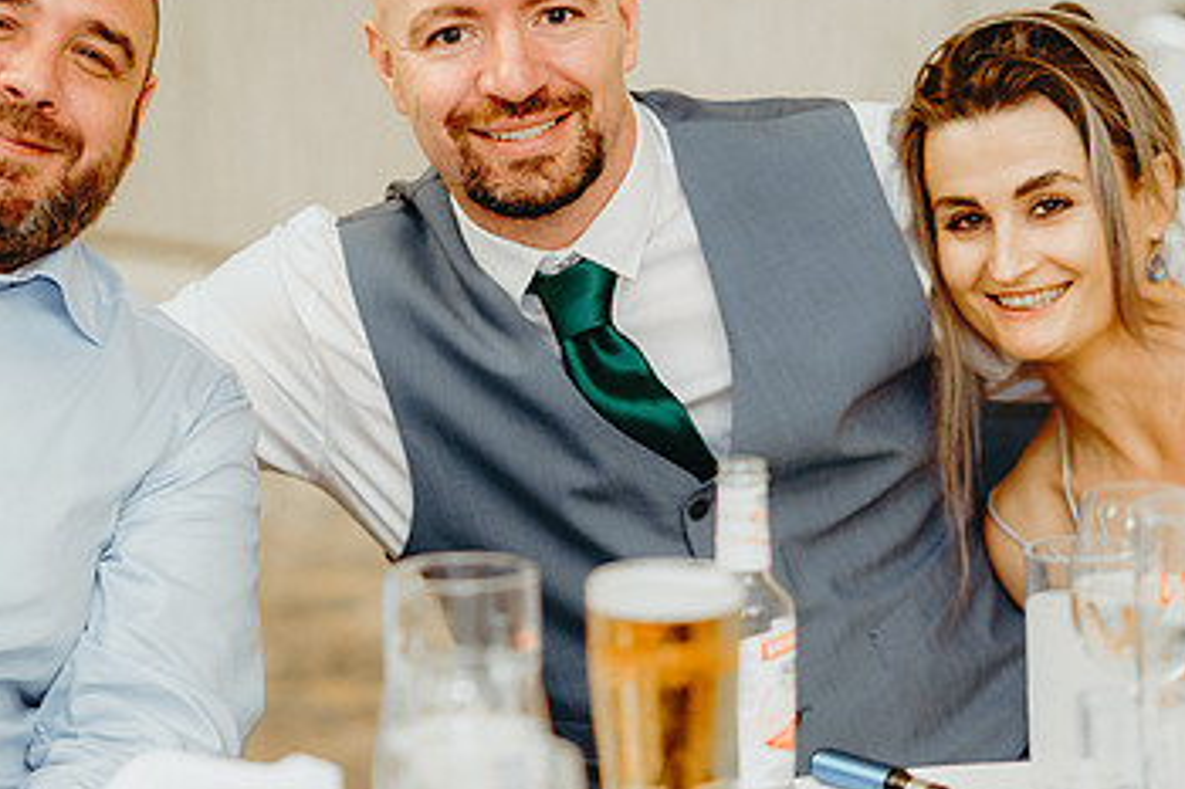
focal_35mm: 141
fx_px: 4639
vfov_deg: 9.7
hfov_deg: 14.6
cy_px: 415
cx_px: 545
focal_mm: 85
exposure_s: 1/125
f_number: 2.2
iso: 2000
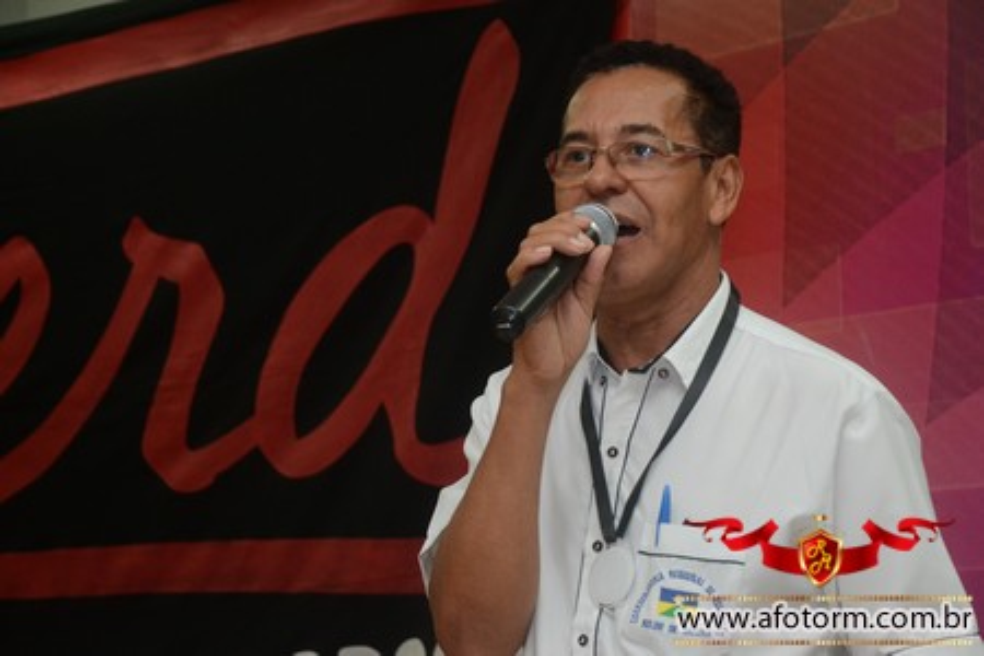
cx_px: 492
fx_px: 2706
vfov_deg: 13.8
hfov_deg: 20.6
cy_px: 328
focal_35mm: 99
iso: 1600
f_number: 5.3
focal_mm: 66
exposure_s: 1/125
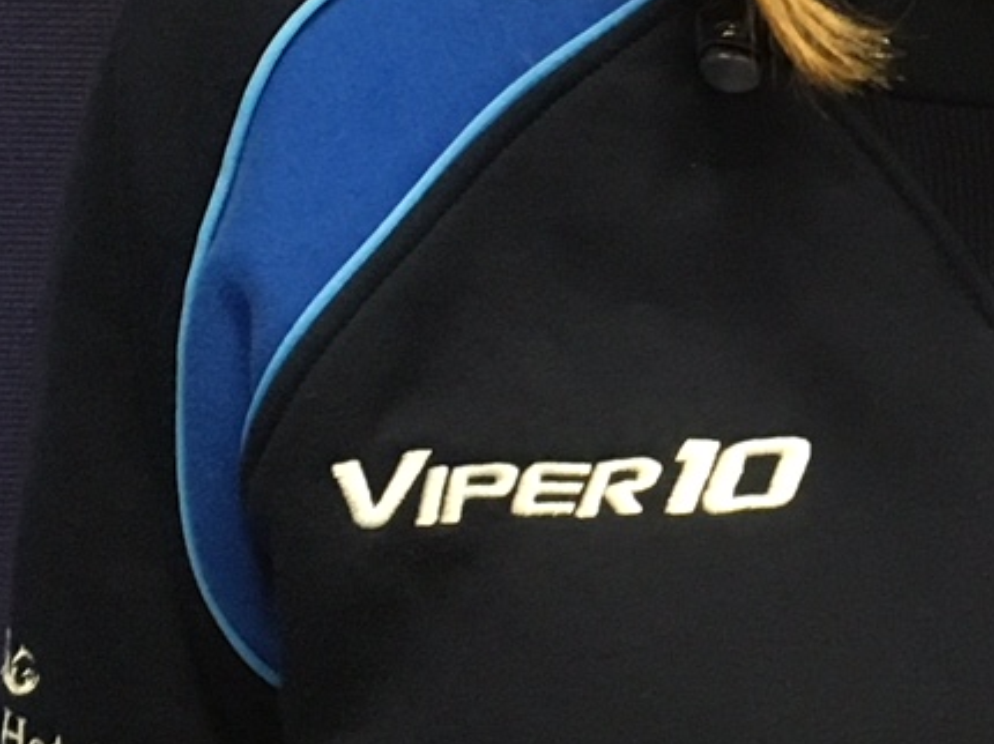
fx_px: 3903
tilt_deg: -3.0
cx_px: 1193
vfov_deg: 10.8
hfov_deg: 14.1
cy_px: 28
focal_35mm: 136
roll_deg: -0.7
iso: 200
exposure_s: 1/33
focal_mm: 4.15
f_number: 2.2
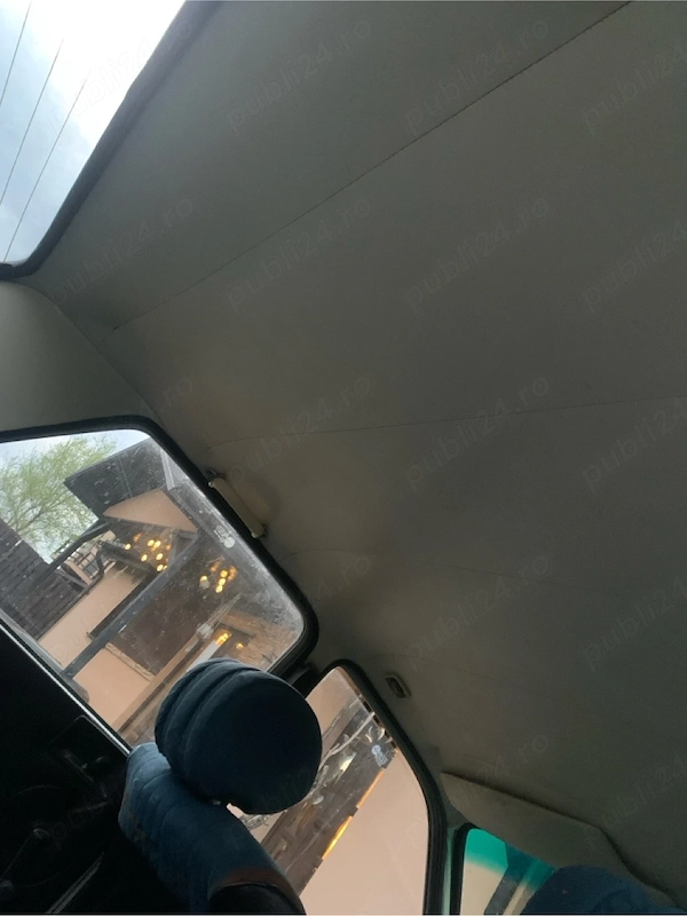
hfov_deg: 53.1
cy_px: 458
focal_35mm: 26
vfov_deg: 67.3
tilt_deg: +26.0
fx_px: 688
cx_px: 344
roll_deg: -43.3
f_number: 1.8
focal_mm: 4.25
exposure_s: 1/22
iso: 800
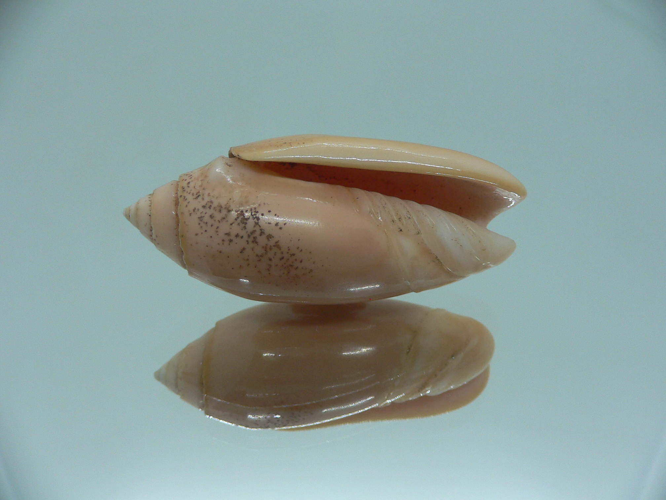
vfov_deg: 40.7
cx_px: 333
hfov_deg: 52.6
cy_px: 250
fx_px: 673
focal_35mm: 35
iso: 80
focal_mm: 4.6
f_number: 2.8
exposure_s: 1/60
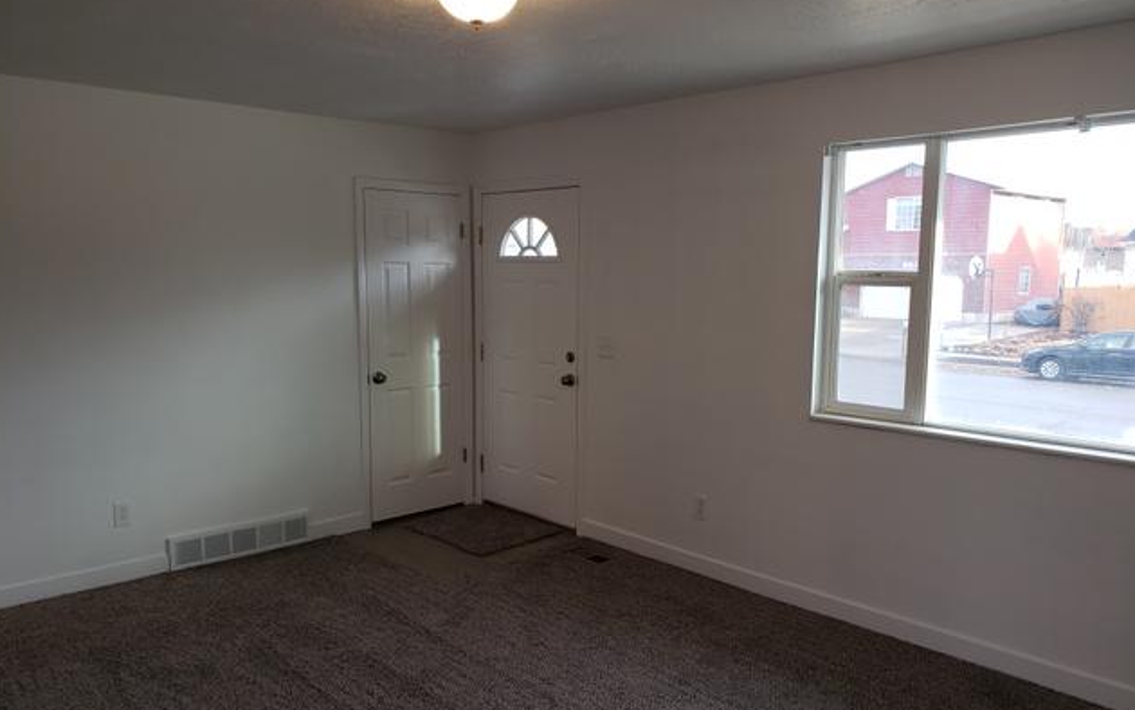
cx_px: 568
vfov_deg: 44.5
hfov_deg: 66.5
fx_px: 866
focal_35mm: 28
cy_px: 391
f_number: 2.4
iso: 64
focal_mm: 4.3
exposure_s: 1/60
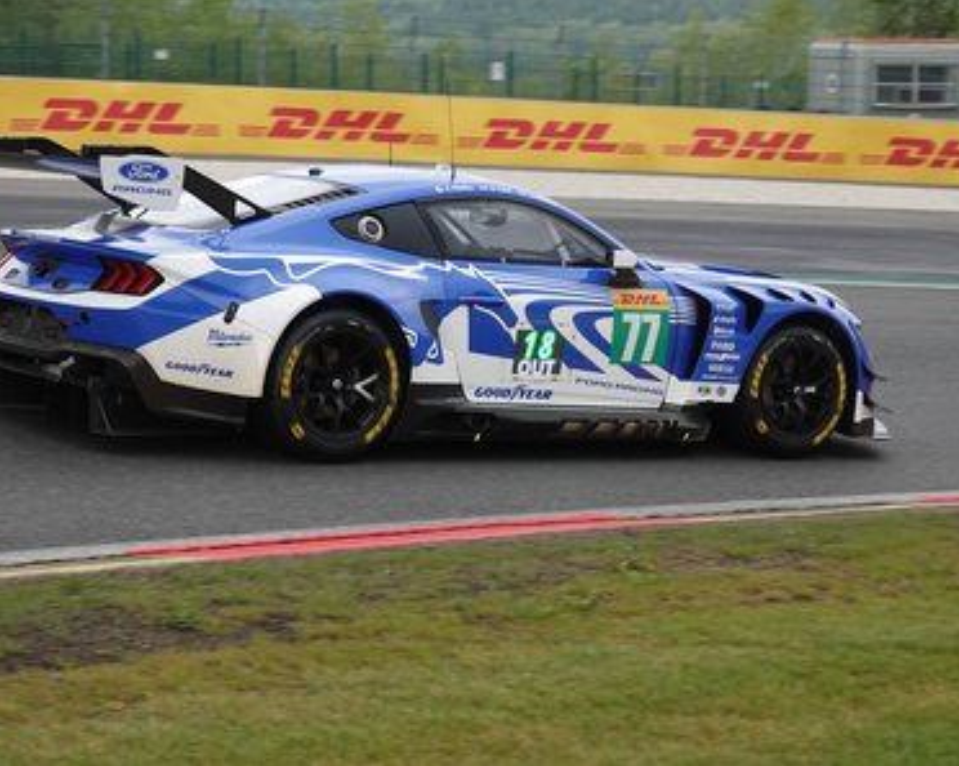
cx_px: 433
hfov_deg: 20.8
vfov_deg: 16.7
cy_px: 382
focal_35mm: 92
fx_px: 2609
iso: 200
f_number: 3.5
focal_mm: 29.69
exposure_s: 1/800
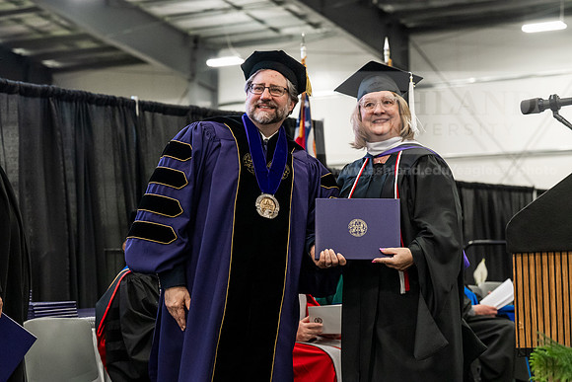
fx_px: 1367
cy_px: 191
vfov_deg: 15.9
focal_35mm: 86
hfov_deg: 23.6
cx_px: 286
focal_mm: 86
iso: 6400
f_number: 5
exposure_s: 1/250
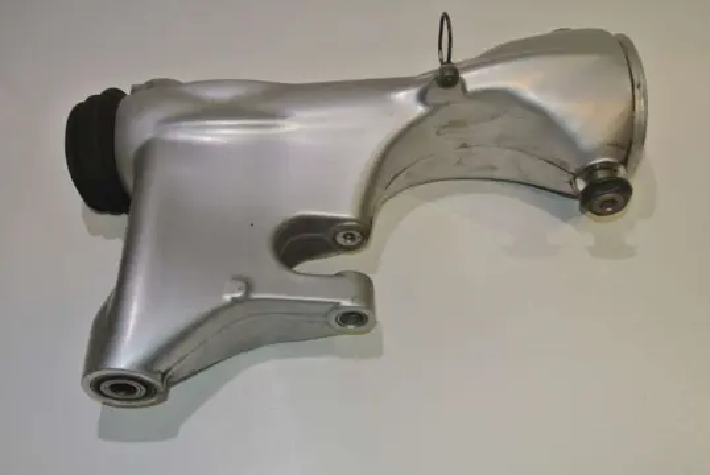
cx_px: 355
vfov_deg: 34.3
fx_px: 770
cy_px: 238
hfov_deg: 49.5
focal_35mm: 39
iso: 200
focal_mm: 14.5
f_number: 4
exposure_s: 1/60
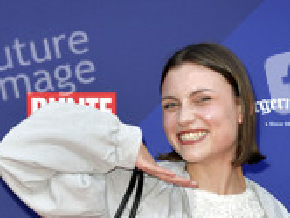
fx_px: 1124
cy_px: 335
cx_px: 196
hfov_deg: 14.7
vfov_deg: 10.7
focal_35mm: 134
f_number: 6.3
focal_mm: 58
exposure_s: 1/200
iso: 640
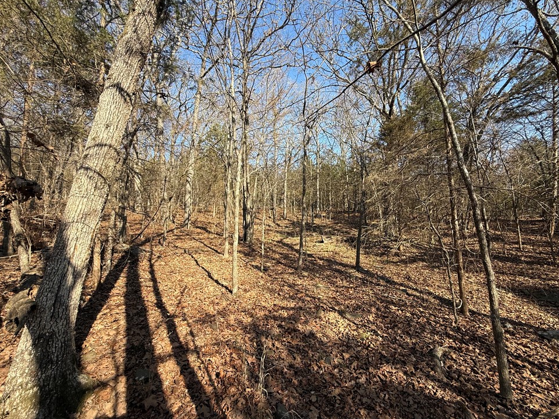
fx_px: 242
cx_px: 297
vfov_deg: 81.7
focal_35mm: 15
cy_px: 219
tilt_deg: +5.3
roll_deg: +1.8
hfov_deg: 98.0
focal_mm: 2.22
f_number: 2.2
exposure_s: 1/607
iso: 50
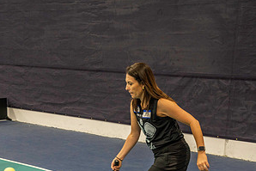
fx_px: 484
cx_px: 128
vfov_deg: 19.6
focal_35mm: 68
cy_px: 162
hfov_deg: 29.6
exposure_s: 1/250
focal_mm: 45
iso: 5000
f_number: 4.5
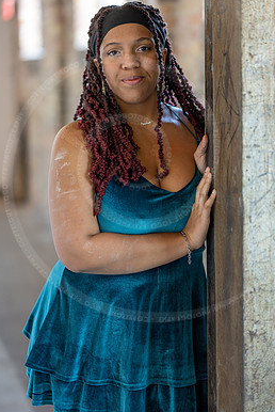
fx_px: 1132
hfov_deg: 13.8
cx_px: 146
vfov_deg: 20.6
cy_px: 184
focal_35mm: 99
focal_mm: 85
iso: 500
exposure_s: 1/100
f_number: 1.8
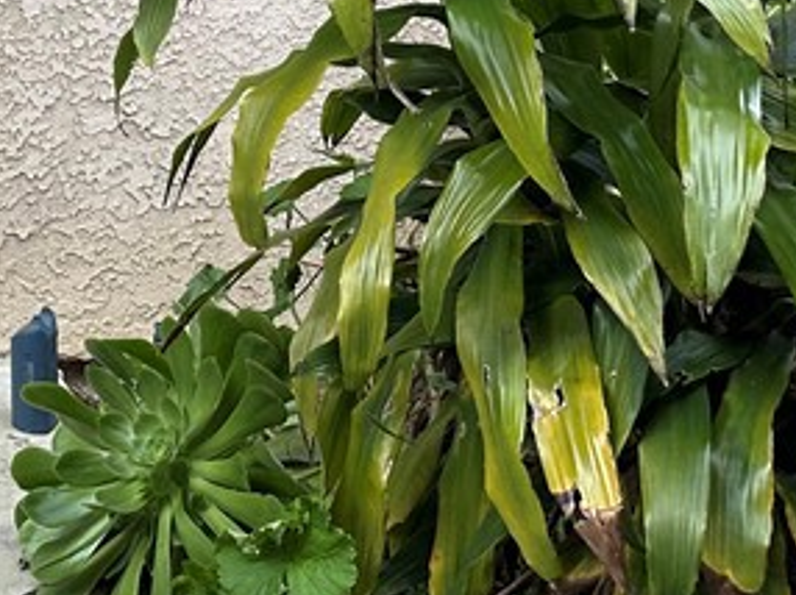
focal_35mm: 86
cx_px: -479
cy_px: -222
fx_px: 1976
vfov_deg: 16.1
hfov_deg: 19.2
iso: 80
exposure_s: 1/750
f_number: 1.78
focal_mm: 6.86
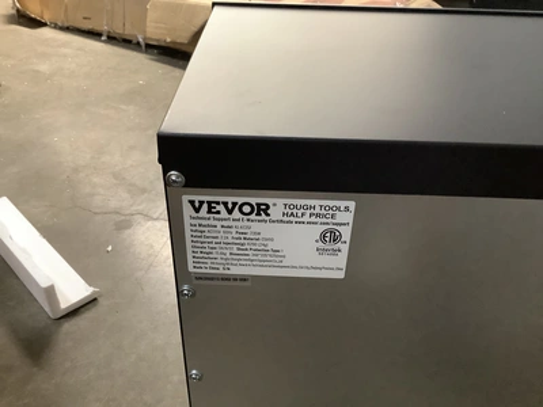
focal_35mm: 31
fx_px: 486
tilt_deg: -36.0
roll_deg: -1.8
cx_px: 272
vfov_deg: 45.4
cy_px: 204
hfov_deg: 58.4
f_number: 2.4
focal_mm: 3.3
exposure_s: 1/40
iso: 320
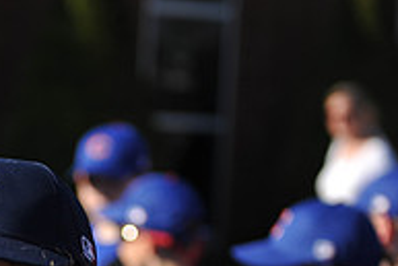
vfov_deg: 6.9
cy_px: 375
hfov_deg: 10.3
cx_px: 8
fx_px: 2191
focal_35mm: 198
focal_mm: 66
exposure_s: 1/5000
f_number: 2.8
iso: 400
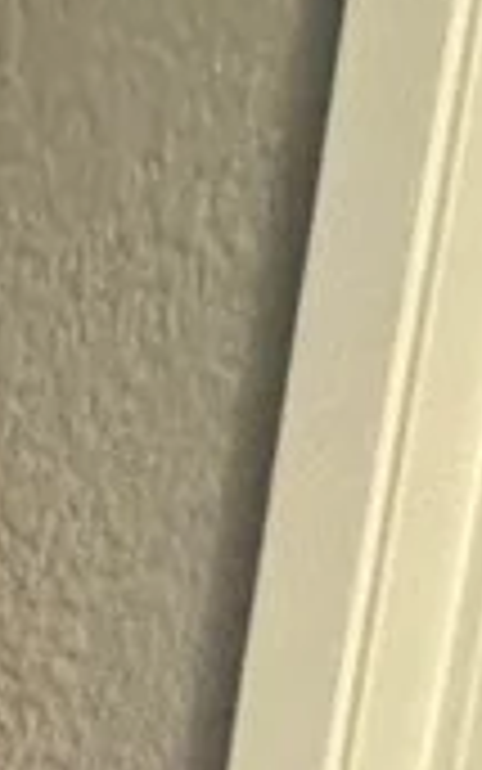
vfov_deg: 13.9
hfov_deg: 11.3
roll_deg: +2.2
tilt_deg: -18.8
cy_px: 1963
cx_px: -788
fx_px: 1869
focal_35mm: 89
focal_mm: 2.22
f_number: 2.2
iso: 800
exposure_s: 1/60
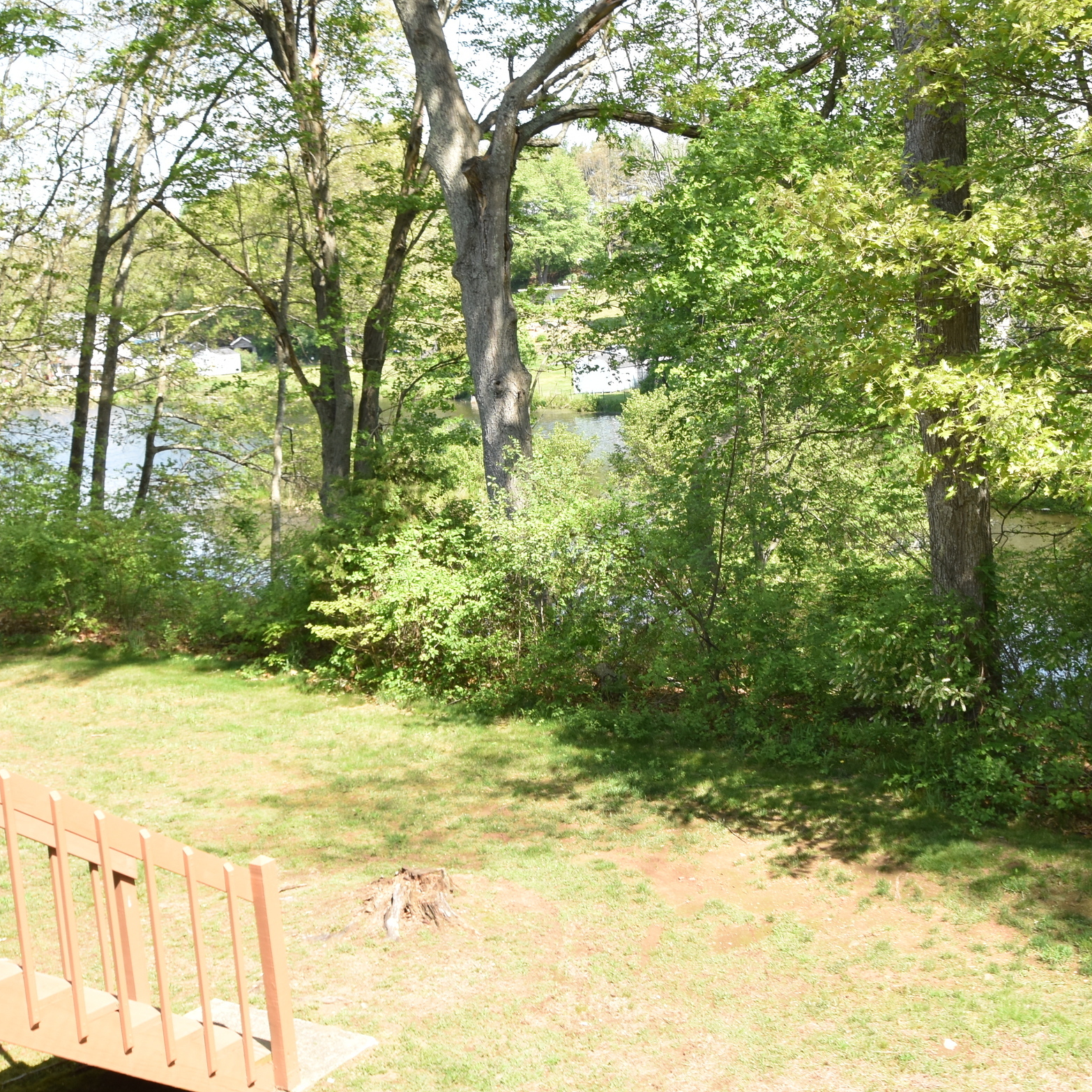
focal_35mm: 45
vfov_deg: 37.5
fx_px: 1606
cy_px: 482
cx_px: 860
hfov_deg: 36.4
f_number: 8
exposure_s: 1/250
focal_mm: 18
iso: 320
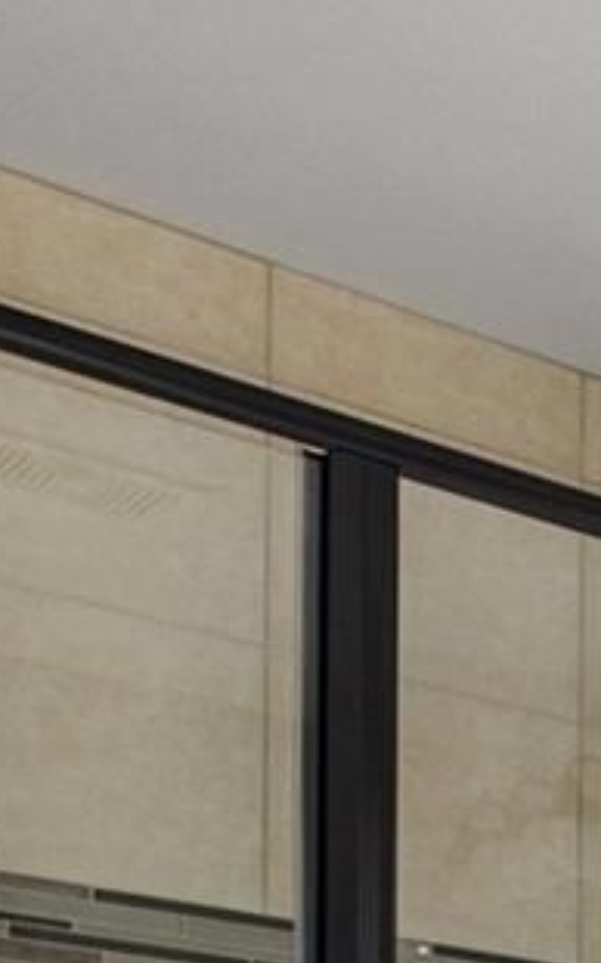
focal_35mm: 84
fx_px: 2204
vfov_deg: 20.7
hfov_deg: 9.1
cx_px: 2162
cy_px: 1474
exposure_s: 1
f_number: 8
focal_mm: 16
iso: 500
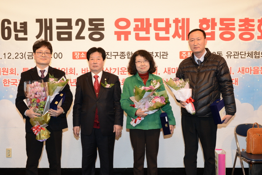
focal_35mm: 40
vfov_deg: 33.4
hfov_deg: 48.4
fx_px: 291
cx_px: 119
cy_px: 95
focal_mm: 34
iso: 1250
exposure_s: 1/60
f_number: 8
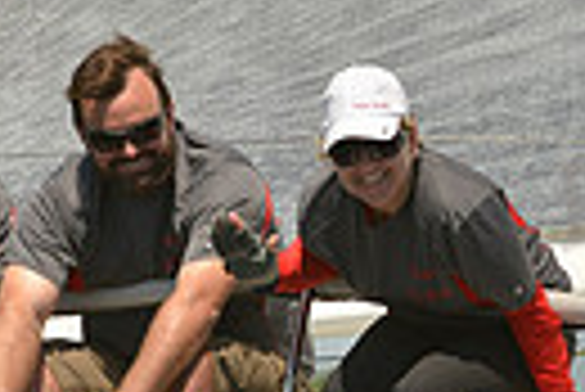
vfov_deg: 1.6
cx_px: 324
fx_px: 14462
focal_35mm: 889
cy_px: 430
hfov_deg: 2.3
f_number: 8
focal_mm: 200
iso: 280
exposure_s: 1/1250
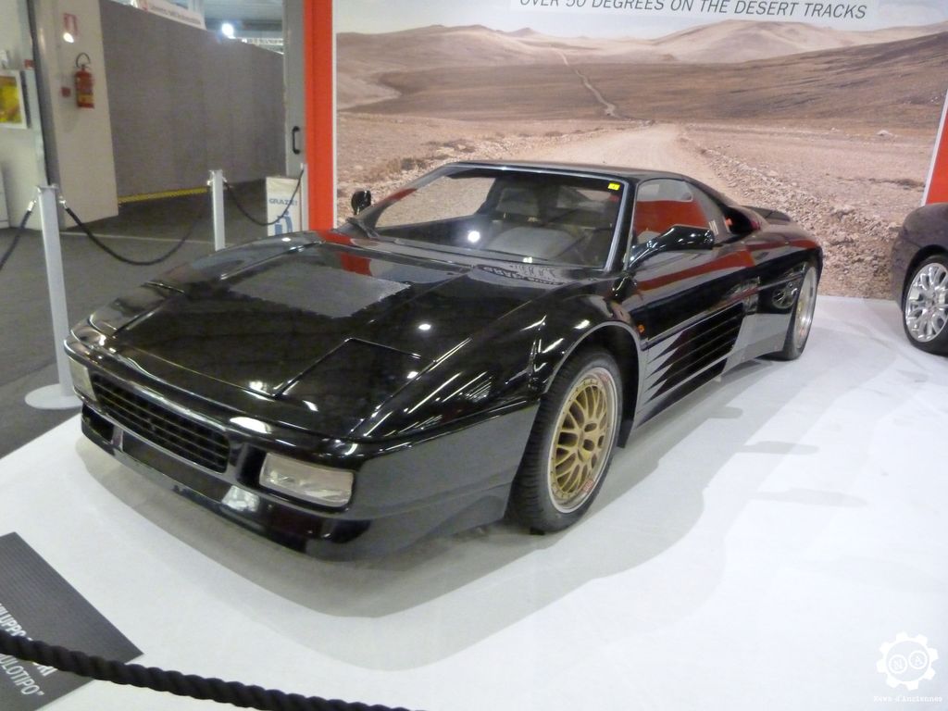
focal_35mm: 25
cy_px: 356
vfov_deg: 54.9
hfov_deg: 69.4
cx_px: 474
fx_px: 685
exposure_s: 1/80
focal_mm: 4.5
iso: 1250
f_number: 2.8
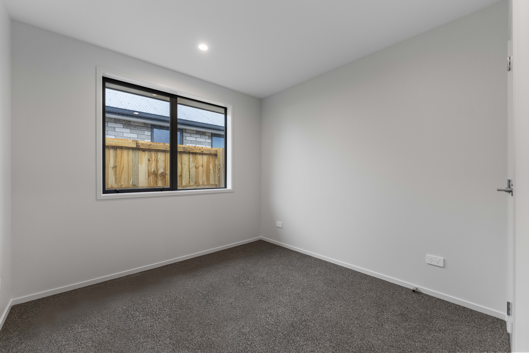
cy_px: 176
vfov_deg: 81.2
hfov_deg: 104.2
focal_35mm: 14
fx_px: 206
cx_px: 264
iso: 1250
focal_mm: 14
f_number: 4.5
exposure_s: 1/125
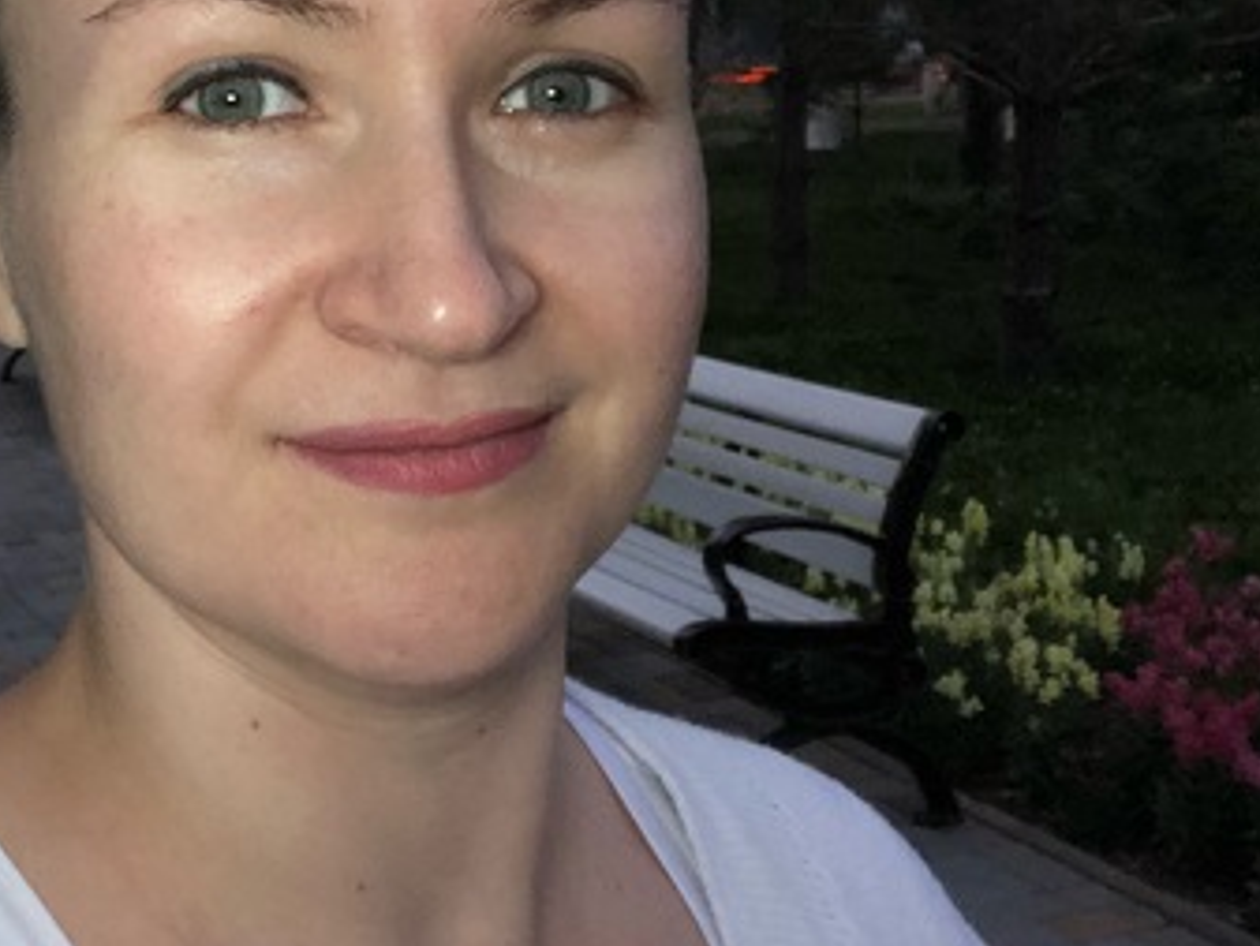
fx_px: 2076
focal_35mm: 57
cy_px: 297
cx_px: 370
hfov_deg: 33.3
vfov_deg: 25.5
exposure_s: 1/17
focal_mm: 2.87
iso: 250
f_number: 2.2
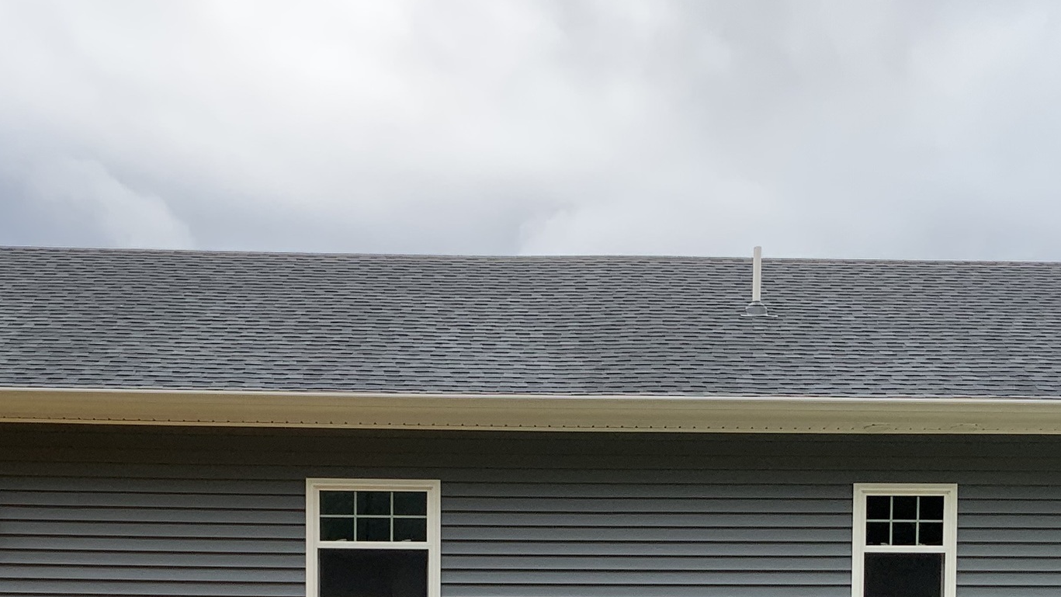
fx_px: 1998
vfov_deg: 16.0
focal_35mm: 71
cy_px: 792
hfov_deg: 29.7
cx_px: 518
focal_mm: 3
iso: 16
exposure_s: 1/344
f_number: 1.8
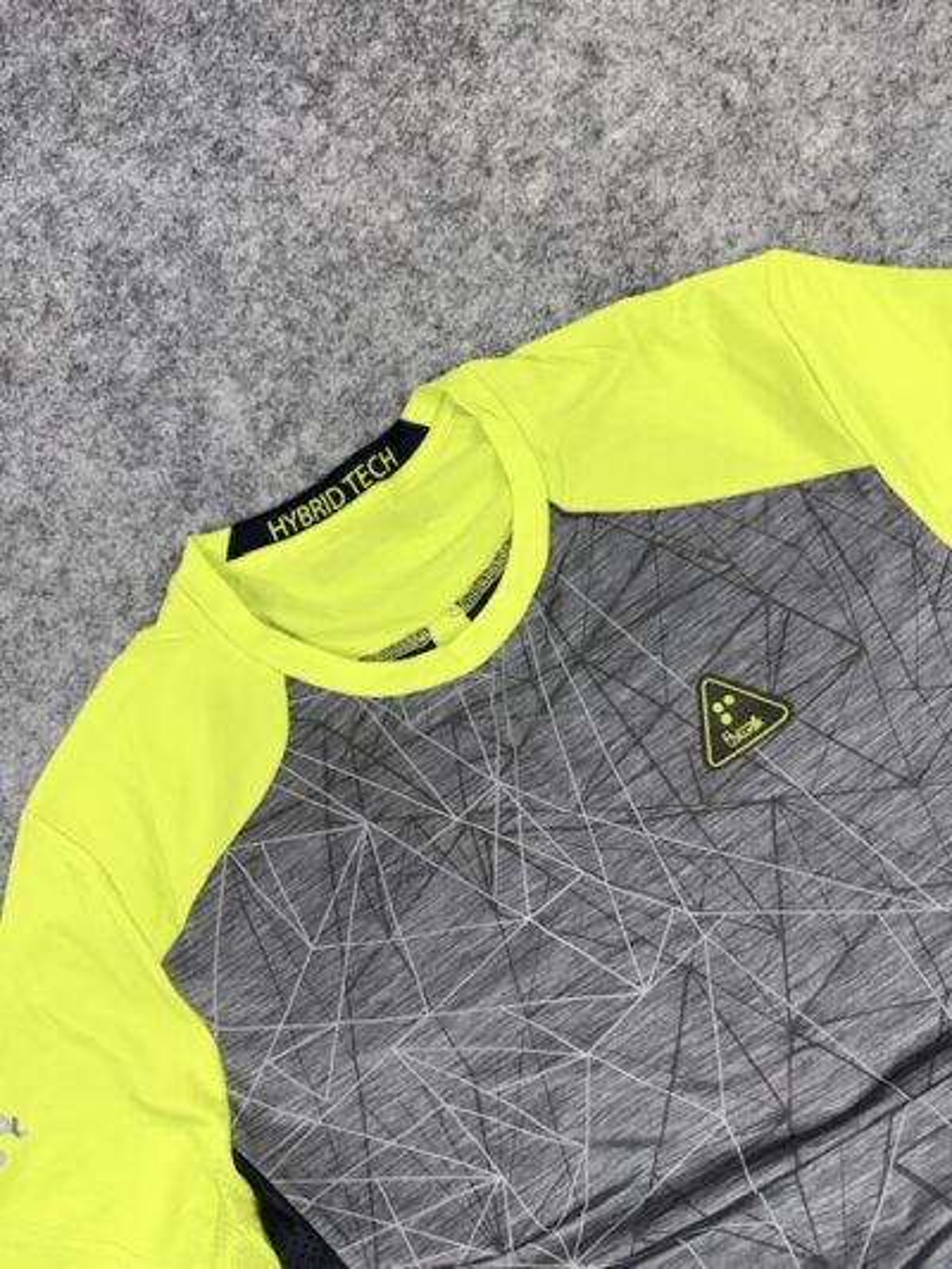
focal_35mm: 24
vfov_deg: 71.6
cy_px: 634
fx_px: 880
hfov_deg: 56.8
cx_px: 476
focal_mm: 6.76
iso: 64
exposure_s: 1/121
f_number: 1.78
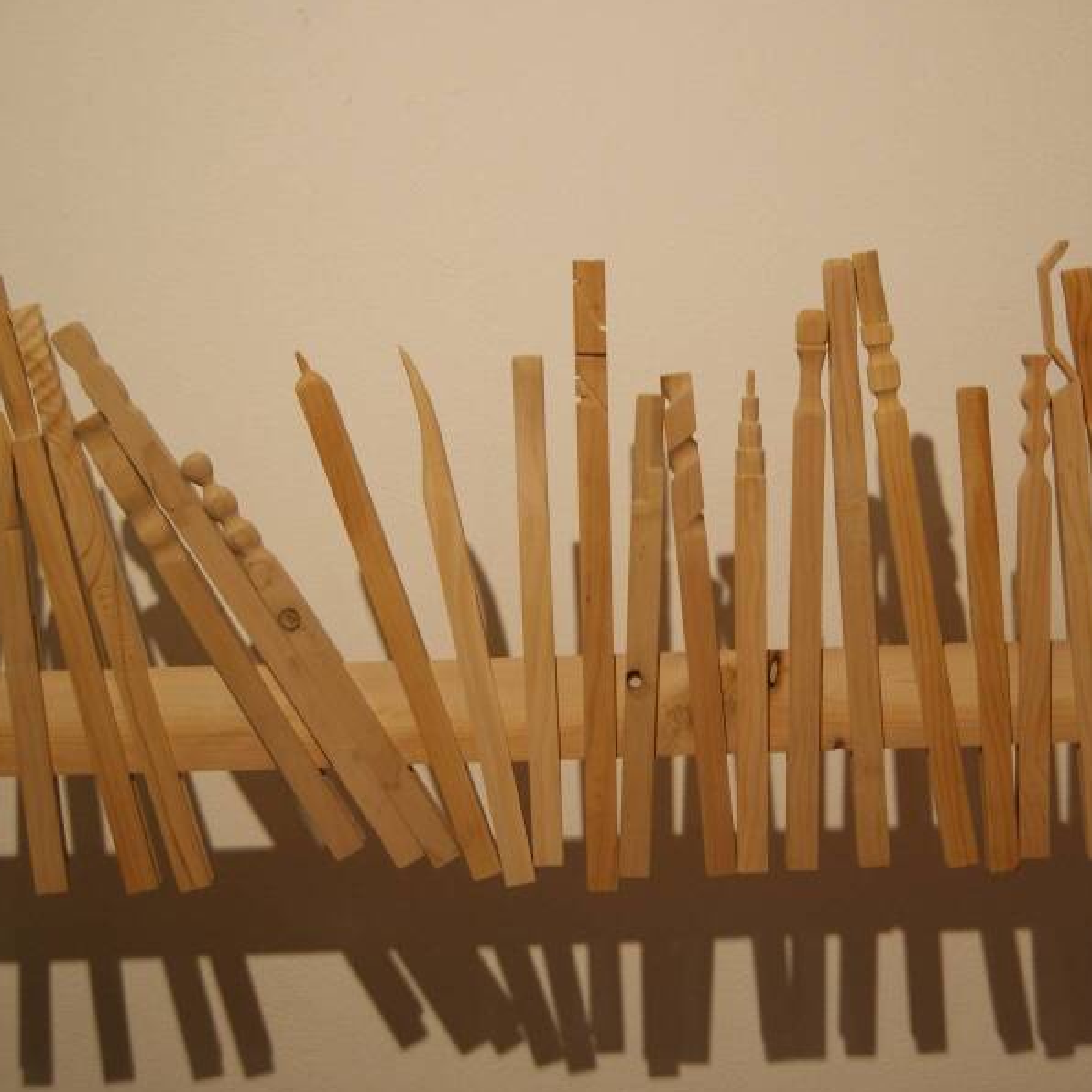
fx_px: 2739
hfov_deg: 22.4
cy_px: 559
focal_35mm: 77
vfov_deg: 22.6
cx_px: 762
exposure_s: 1/60
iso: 400
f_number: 5
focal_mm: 35
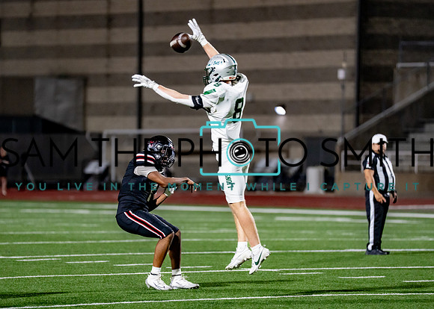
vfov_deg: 5.7
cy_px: 181
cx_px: 180
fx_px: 3095
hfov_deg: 8.0
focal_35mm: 251
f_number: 2.8
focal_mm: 200
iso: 3200
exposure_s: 1/1250
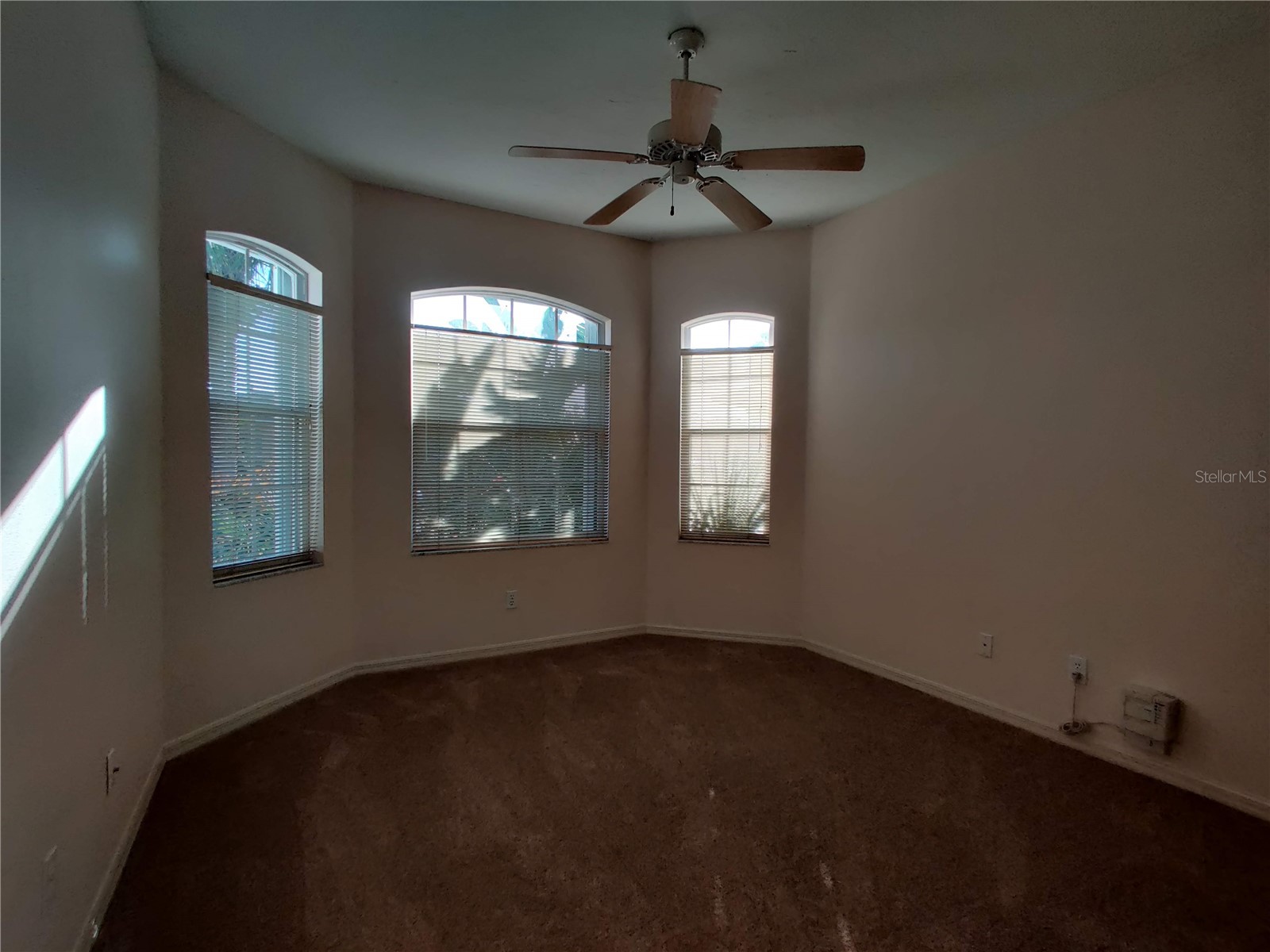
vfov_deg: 89.9
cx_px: 635
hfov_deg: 106.2
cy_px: 476
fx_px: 477
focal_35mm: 13
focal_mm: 2.25
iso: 250
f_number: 2.2
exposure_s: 1/100
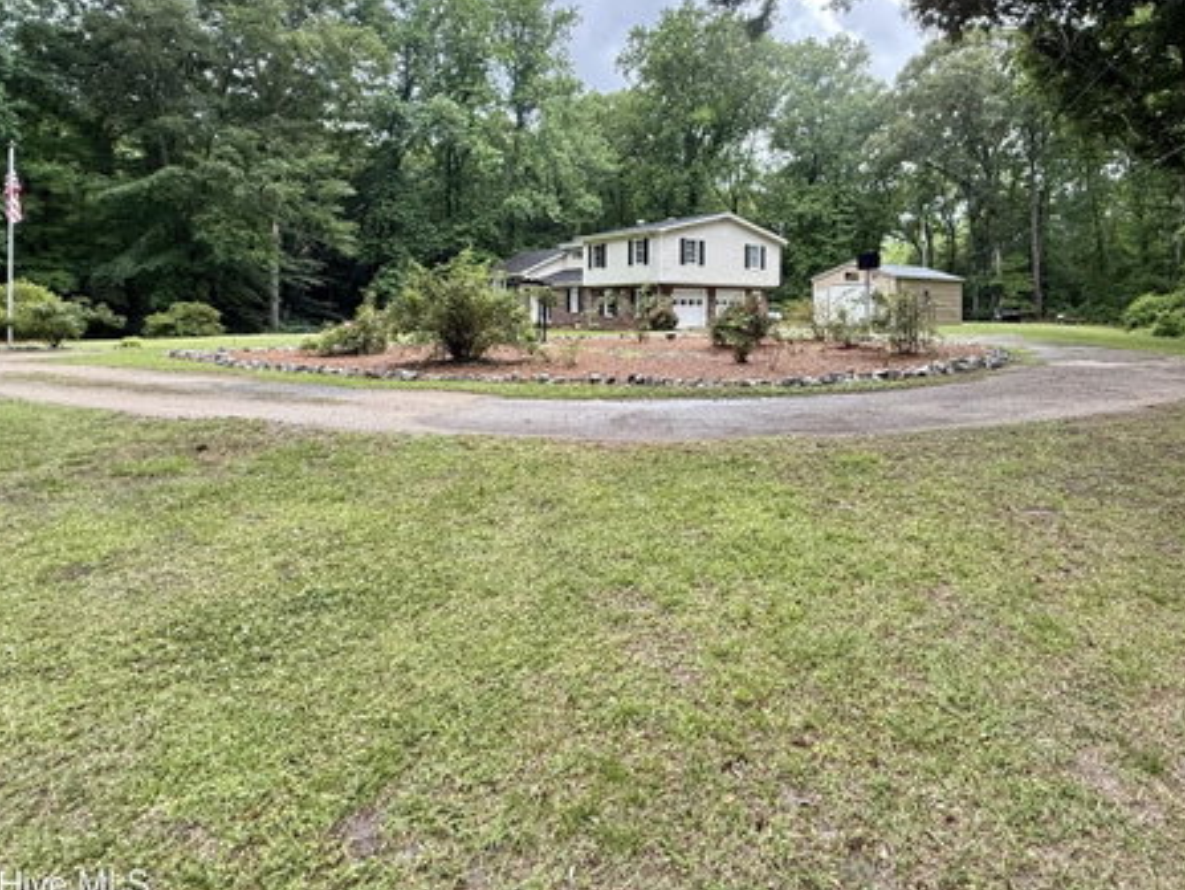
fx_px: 685
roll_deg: -0.4
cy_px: 307
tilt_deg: +0.5
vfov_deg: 64.6
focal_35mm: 20
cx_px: 725
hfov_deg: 80.5
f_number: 2.2
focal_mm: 2.22
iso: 64
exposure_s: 1/315
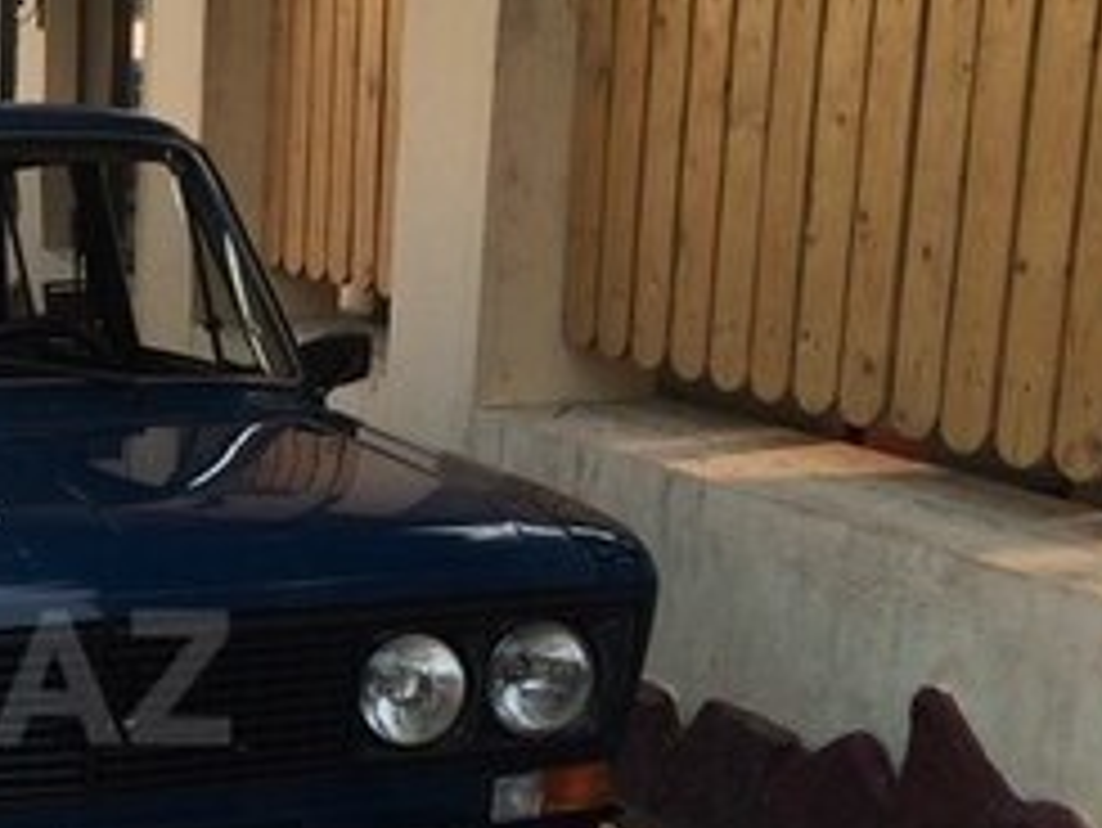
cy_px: 677
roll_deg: +0.1
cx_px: -229
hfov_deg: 22.9
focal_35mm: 78
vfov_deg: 18.7
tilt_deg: -14.8
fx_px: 2484
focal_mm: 4.15
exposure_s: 1/526
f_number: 2.2
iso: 32
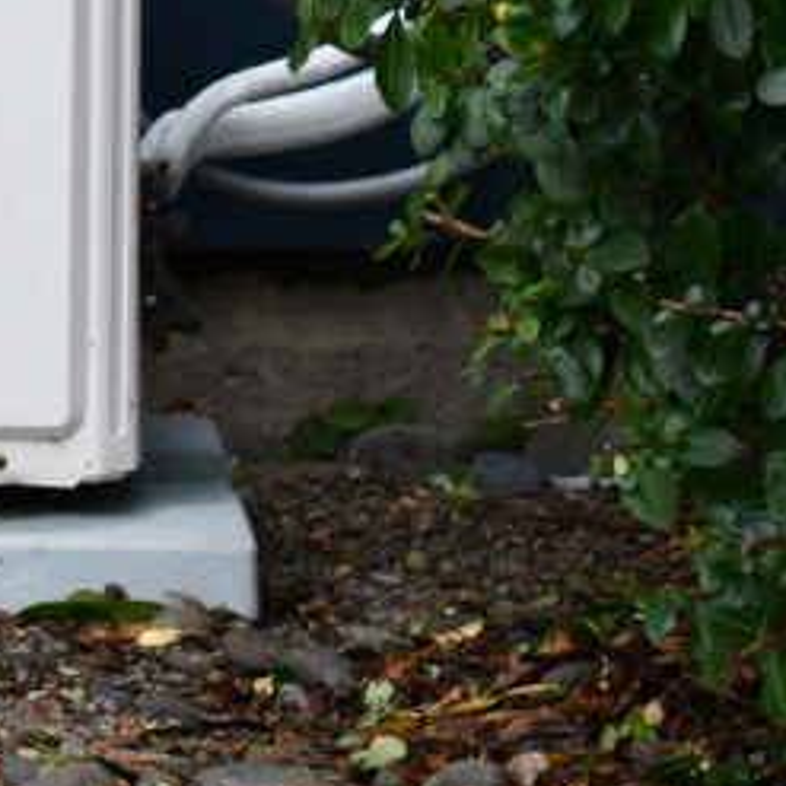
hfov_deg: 5.9
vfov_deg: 6.0
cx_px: -786
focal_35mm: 289
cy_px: -94
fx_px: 7424
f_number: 5.6
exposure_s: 1/160
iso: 800
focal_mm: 55
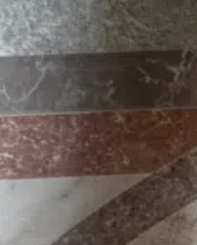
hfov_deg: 16.8
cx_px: 289
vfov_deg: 22.5
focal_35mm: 84
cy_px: 183
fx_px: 611
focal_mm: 6.76
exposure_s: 1/121
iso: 64
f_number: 1.78
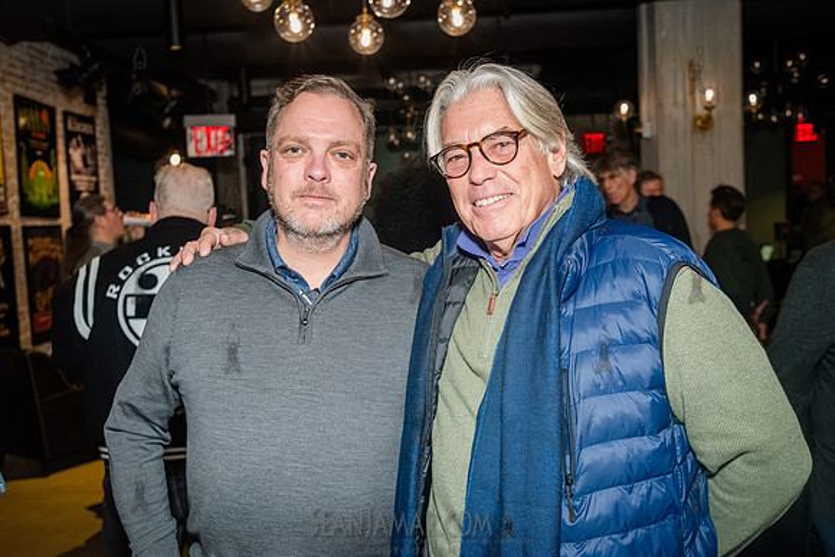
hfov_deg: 54.4
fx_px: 812
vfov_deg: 37.9
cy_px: 278
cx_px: 418
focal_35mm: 35
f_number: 5
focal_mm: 35
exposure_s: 1/400
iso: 8000
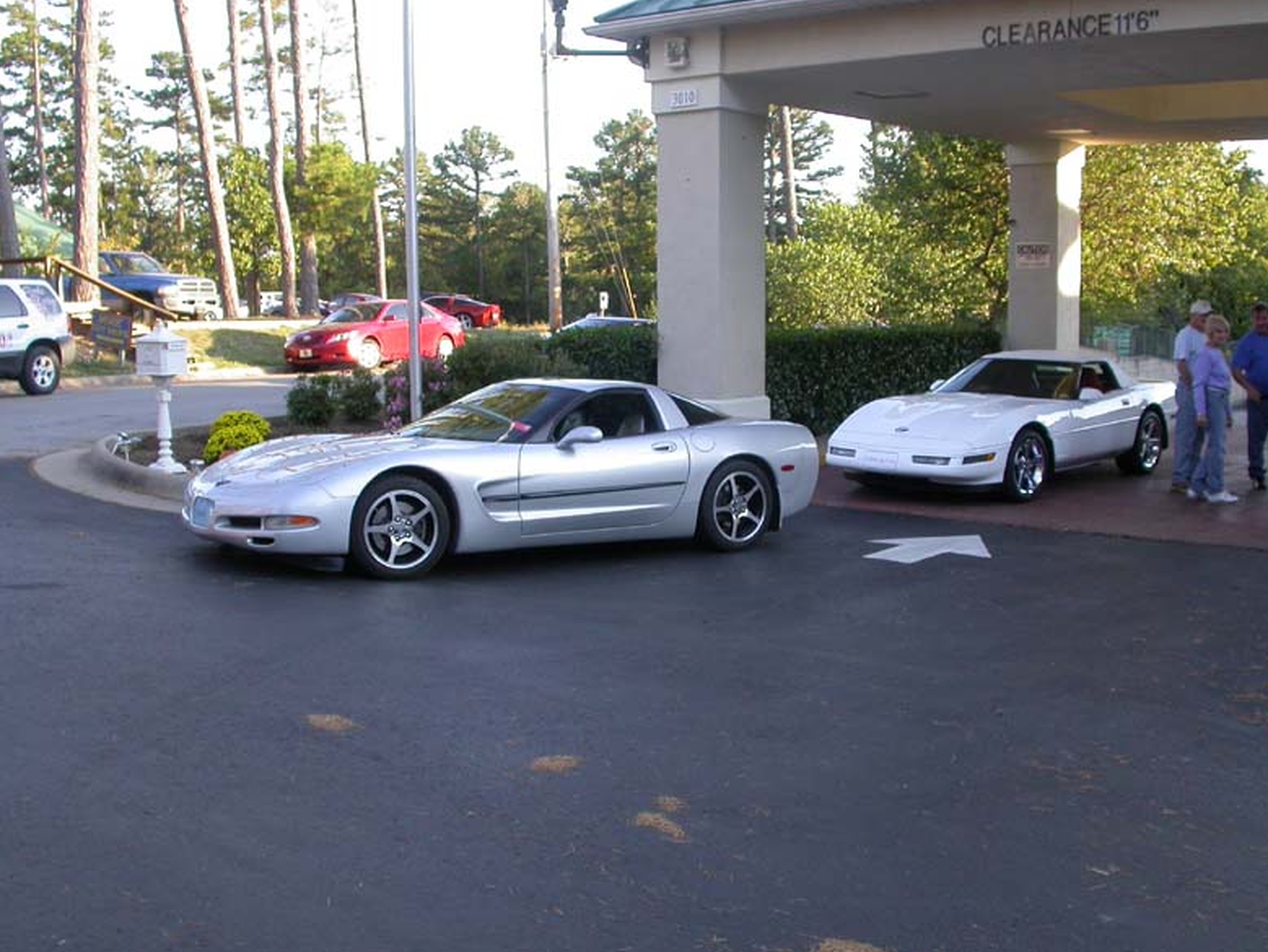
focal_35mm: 39
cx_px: 638
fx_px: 1429
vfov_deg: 36.8
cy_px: 474
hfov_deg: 47.8
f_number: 3.7
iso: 100
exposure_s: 1/104
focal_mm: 7.85
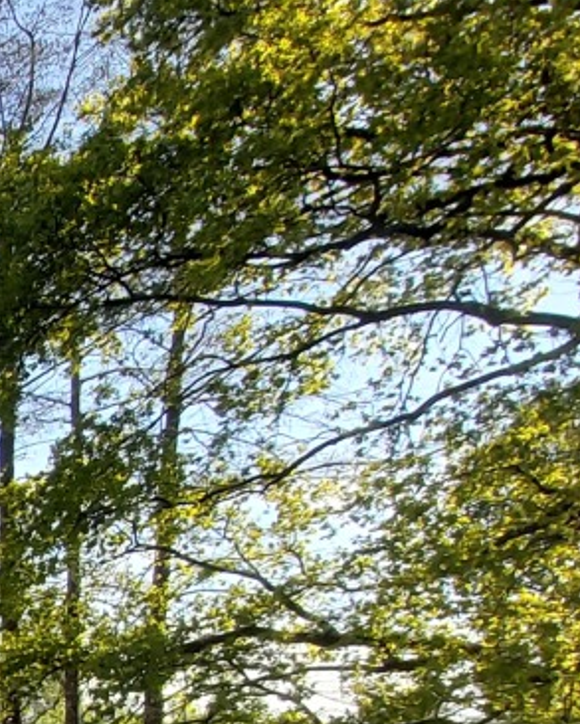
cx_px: -655
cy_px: 808
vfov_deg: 33.5
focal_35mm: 48
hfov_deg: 17.7
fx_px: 1030
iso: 40
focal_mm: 1.42
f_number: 2.2
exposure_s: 1/514
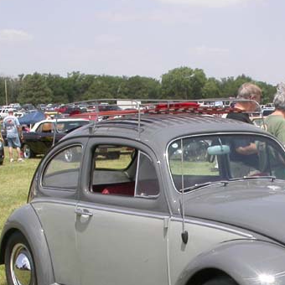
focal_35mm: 79
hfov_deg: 21.8
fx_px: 736
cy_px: 246
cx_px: 202
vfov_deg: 21.5
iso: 100
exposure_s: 1/305
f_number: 7.5
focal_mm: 7.85
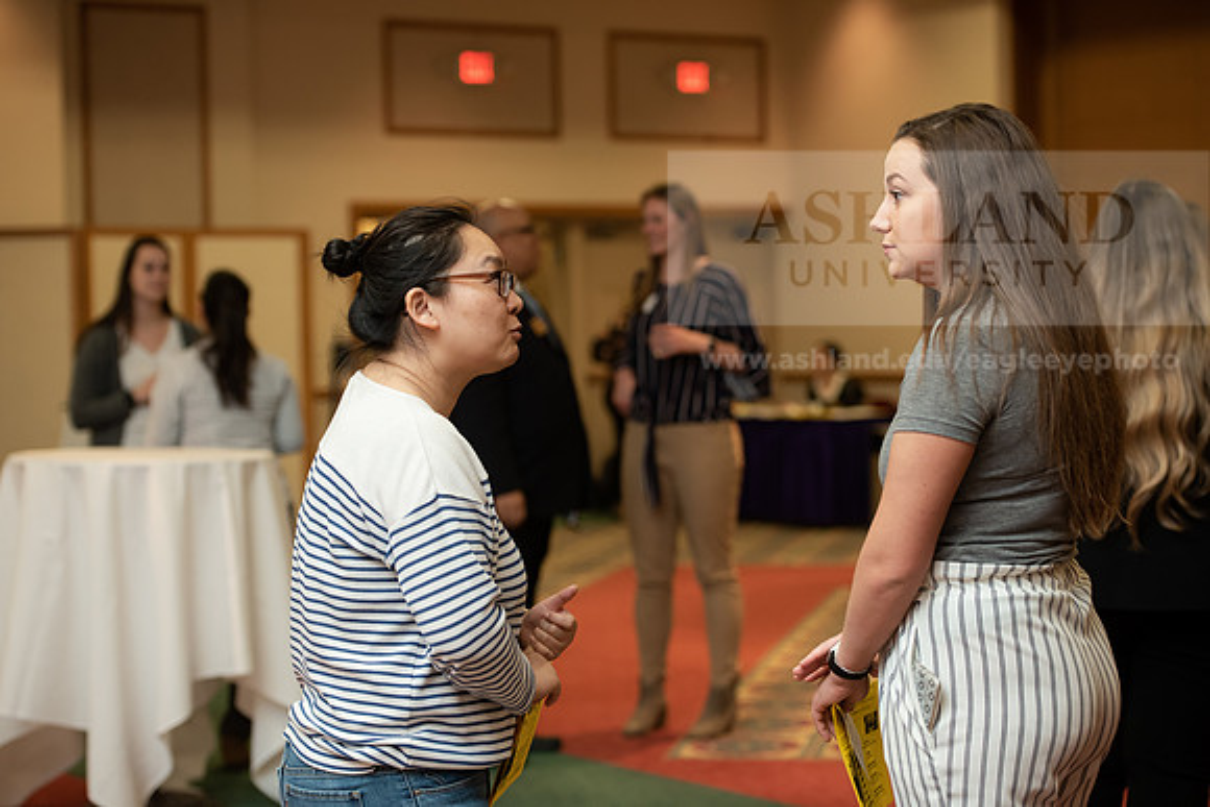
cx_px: 605
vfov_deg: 17.1
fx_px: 2689
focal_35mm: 80
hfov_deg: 25.4
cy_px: 404
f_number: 3.5
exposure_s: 1/200
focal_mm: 80
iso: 1600
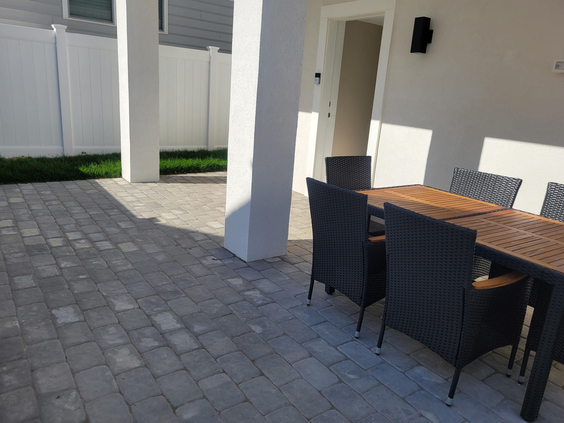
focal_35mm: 27
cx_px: 288
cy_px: 209
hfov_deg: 65.3
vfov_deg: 51.4
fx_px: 440
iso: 40
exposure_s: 1/2271
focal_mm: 5.4
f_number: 1.8
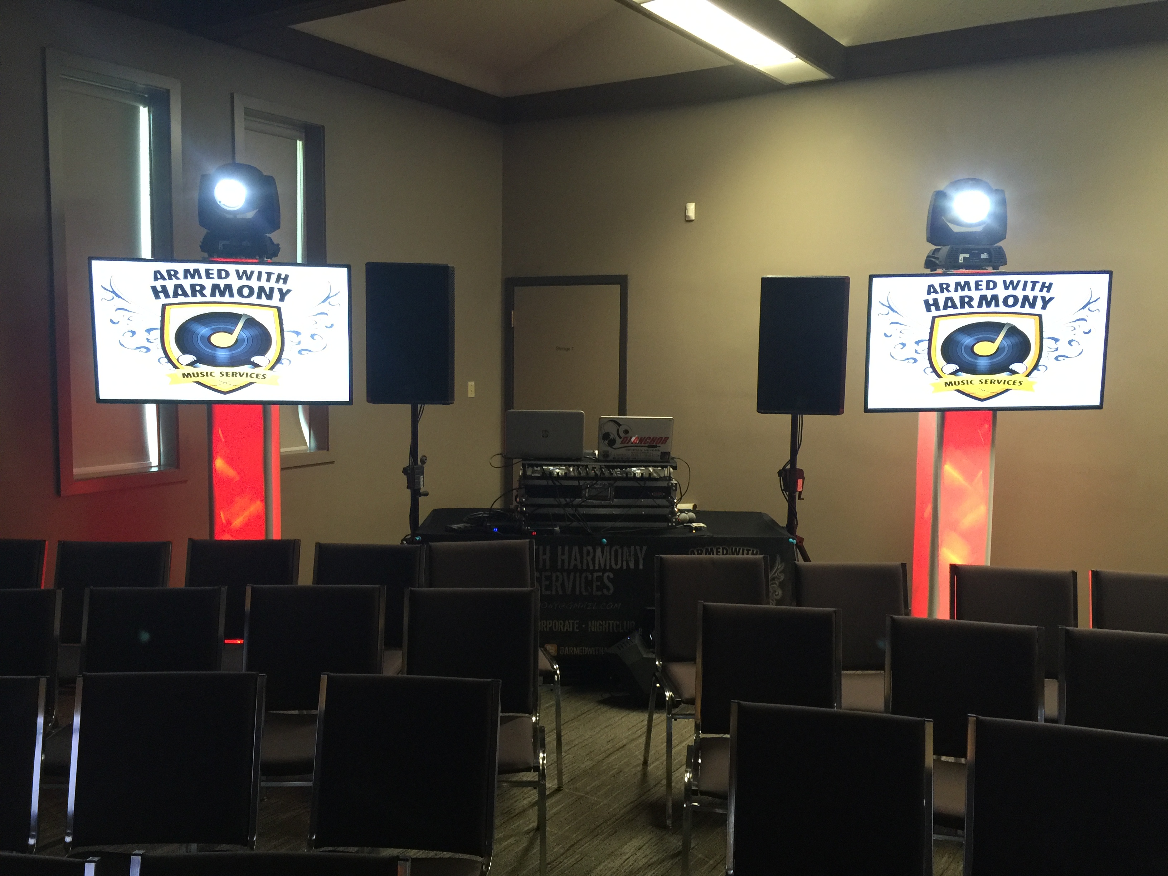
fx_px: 979
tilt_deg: -6.3
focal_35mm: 29
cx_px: 584
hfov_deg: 61.7
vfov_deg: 48.2
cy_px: 438
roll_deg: -0.8
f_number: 2.2
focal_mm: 4.15
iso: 100
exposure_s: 1/15
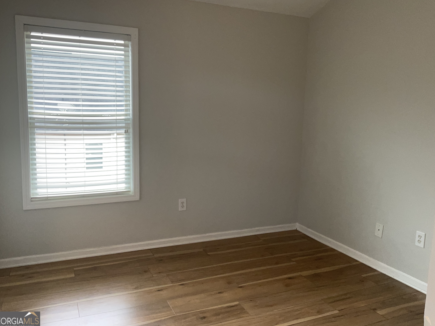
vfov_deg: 46.8
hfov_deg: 60.0
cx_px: 215
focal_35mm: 30
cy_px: 160
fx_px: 377
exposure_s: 1/60
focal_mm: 3
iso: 64
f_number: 1.8
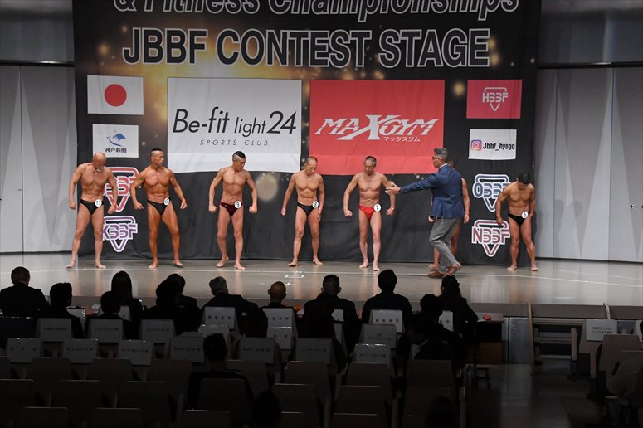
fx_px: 1285
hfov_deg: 28.1
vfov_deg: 18.9
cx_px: 322
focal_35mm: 72
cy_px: 214
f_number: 5.6
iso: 5000
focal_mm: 48
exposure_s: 1/400
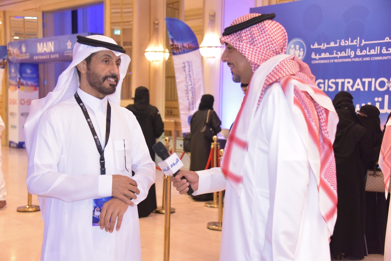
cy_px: 130
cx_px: 196
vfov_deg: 24.2
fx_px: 608
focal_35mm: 56
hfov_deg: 35.7
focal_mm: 56
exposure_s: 1/250
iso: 6400
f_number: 4.5
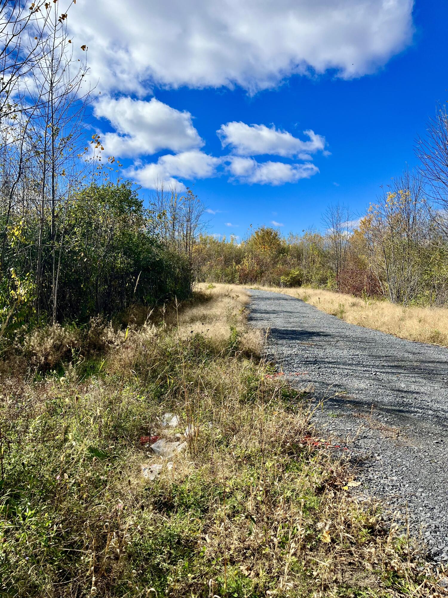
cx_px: 224
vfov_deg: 67.3
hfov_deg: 53.1
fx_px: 449
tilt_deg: -1.7
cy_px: 299
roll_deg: -0.4
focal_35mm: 26
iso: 50
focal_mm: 5.1
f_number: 1.6
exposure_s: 1/3413
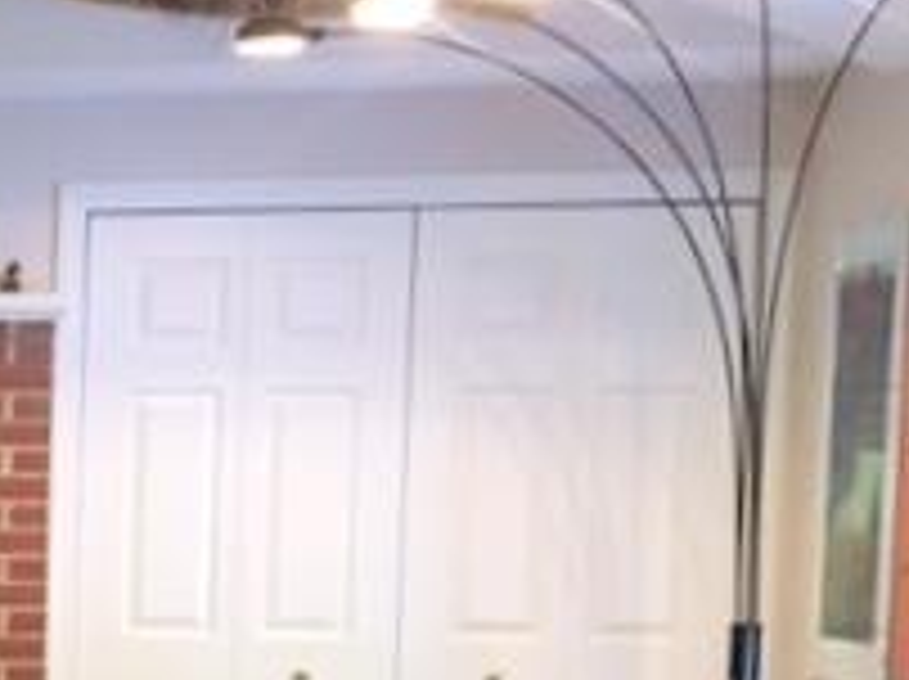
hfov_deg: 18.4
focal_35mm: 92
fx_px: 2413
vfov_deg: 15.7
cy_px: 689
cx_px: -526
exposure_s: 1/17
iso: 200
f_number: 2.2
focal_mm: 4.15
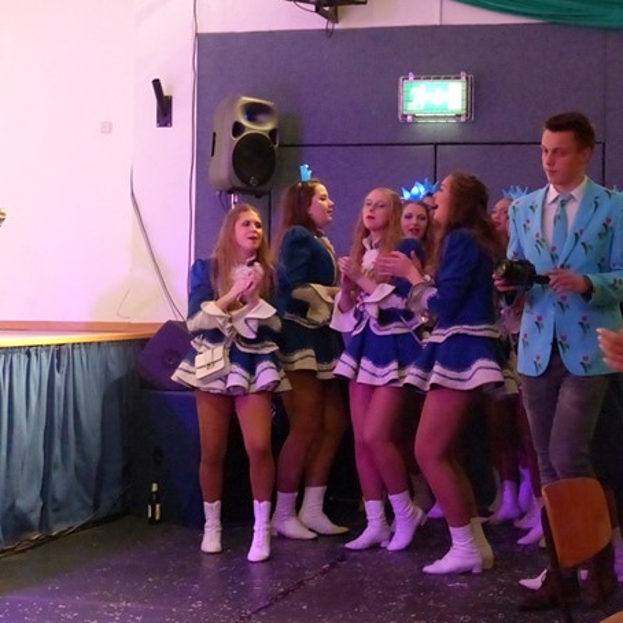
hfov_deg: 21.9
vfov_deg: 21.9
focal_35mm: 79
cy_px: 314
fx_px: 1609
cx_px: 379
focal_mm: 11.9
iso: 2000
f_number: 2.8
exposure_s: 1/60
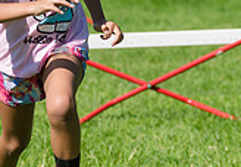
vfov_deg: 3.9
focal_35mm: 367
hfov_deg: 5.5
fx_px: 2489
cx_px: 16
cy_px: 40
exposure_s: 1/1600
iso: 200
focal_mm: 92
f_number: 4
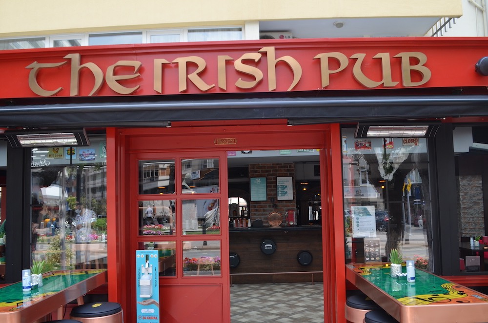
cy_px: 162
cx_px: 244
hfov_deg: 62.0
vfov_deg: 43.4
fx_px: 406
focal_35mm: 30
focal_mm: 20
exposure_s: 1/250
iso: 400
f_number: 8
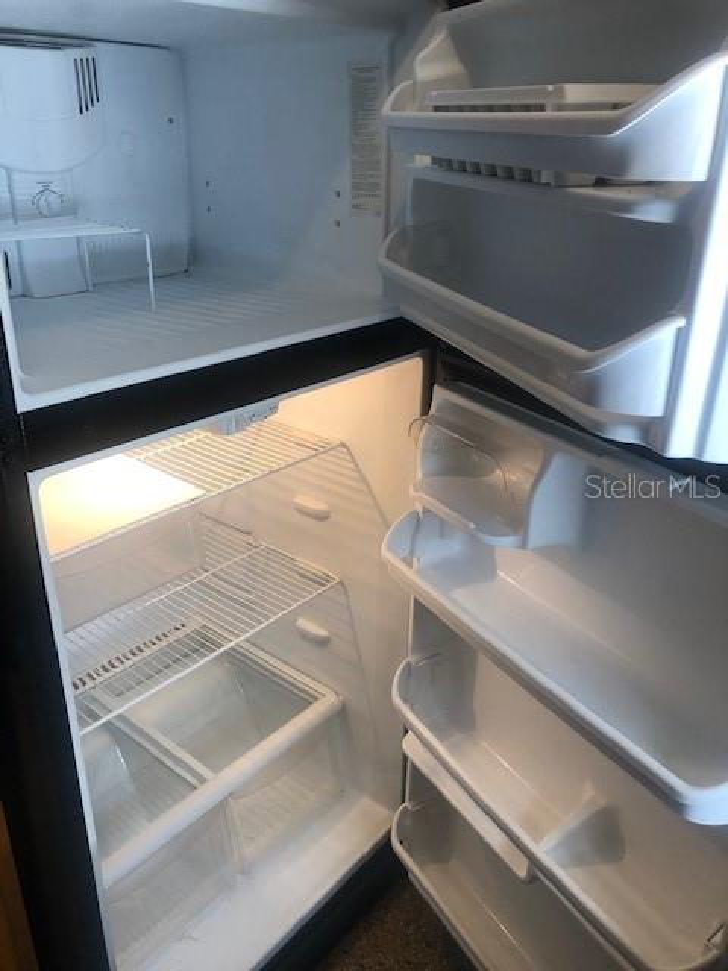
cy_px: 486
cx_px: 364
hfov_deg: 49.7
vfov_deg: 63.4
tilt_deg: -25.9
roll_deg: -2.0
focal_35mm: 28
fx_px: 785
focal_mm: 3.99
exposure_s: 1/30
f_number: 1.8
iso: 20
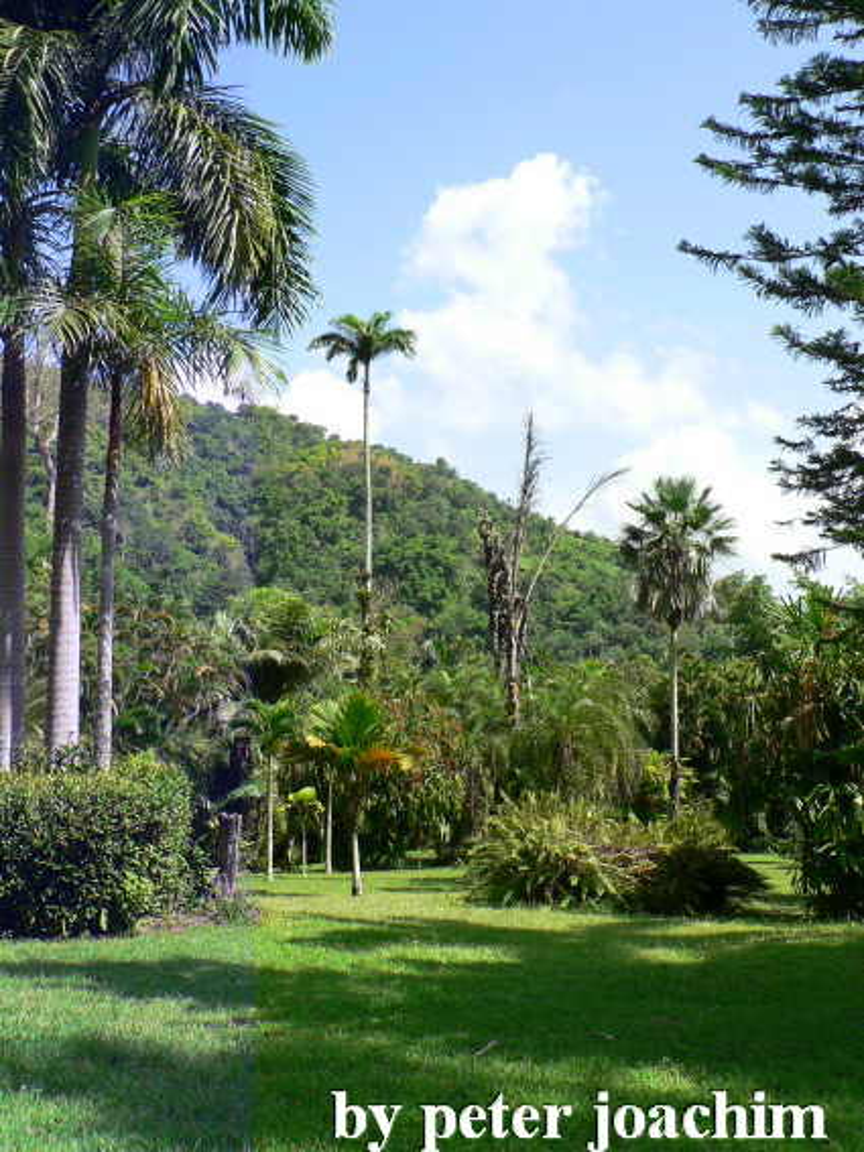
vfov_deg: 52.6
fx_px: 1165
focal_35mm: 35
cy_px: 576
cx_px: 432
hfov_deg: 40.7
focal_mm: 6
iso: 64
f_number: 4
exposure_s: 1/320
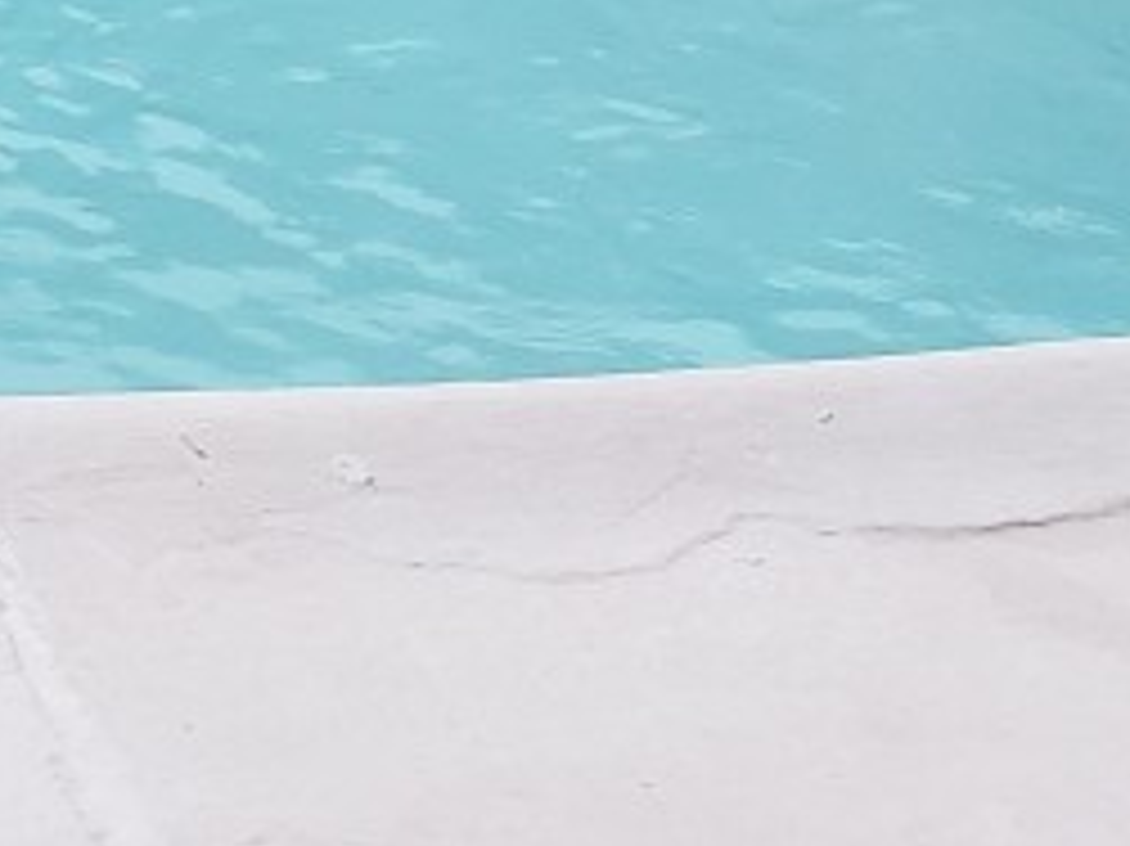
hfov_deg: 16.1
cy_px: -374
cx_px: -810
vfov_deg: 13.3
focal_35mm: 106
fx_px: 3459
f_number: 2.4
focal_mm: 4.3
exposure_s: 1/50
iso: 320
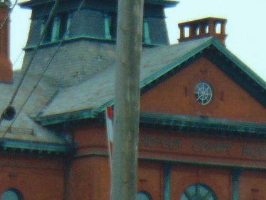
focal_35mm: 491
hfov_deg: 4.0
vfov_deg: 3.0
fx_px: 3775
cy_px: 371
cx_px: 177
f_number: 3.9
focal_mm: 19.4
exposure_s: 1/160
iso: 80
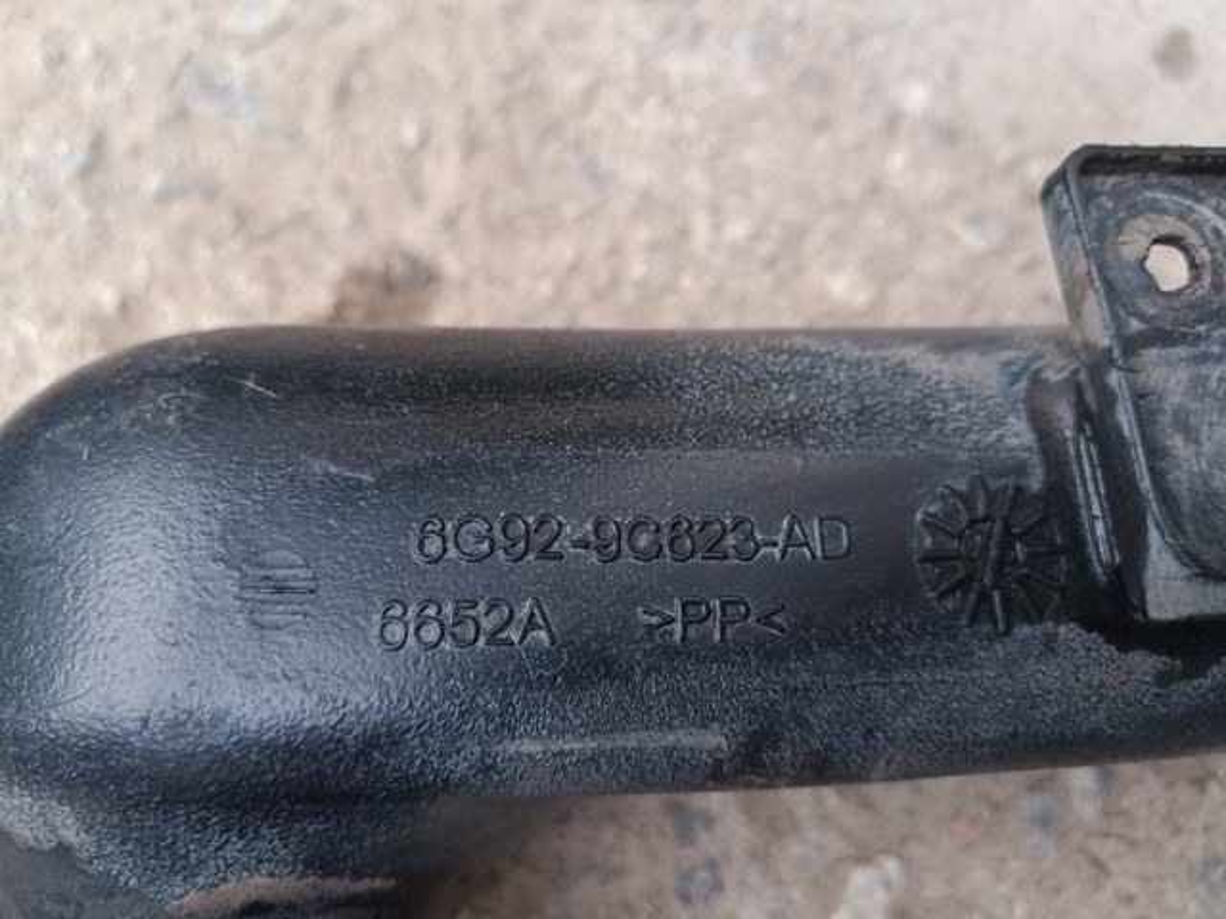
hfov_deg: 71.6
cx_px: 613
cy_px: 460
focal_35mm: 24
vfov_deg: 56.8
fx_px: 850
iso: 905
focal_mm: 5.59
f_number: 1.88
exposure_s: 1/25
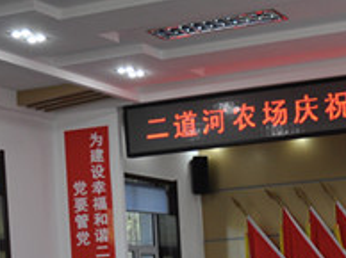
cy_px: 338
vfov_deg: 14.4
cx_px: 355
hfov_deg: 19.4
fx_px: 978
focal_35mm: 98
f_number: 5
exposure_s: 1/100
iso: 400
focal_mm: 22
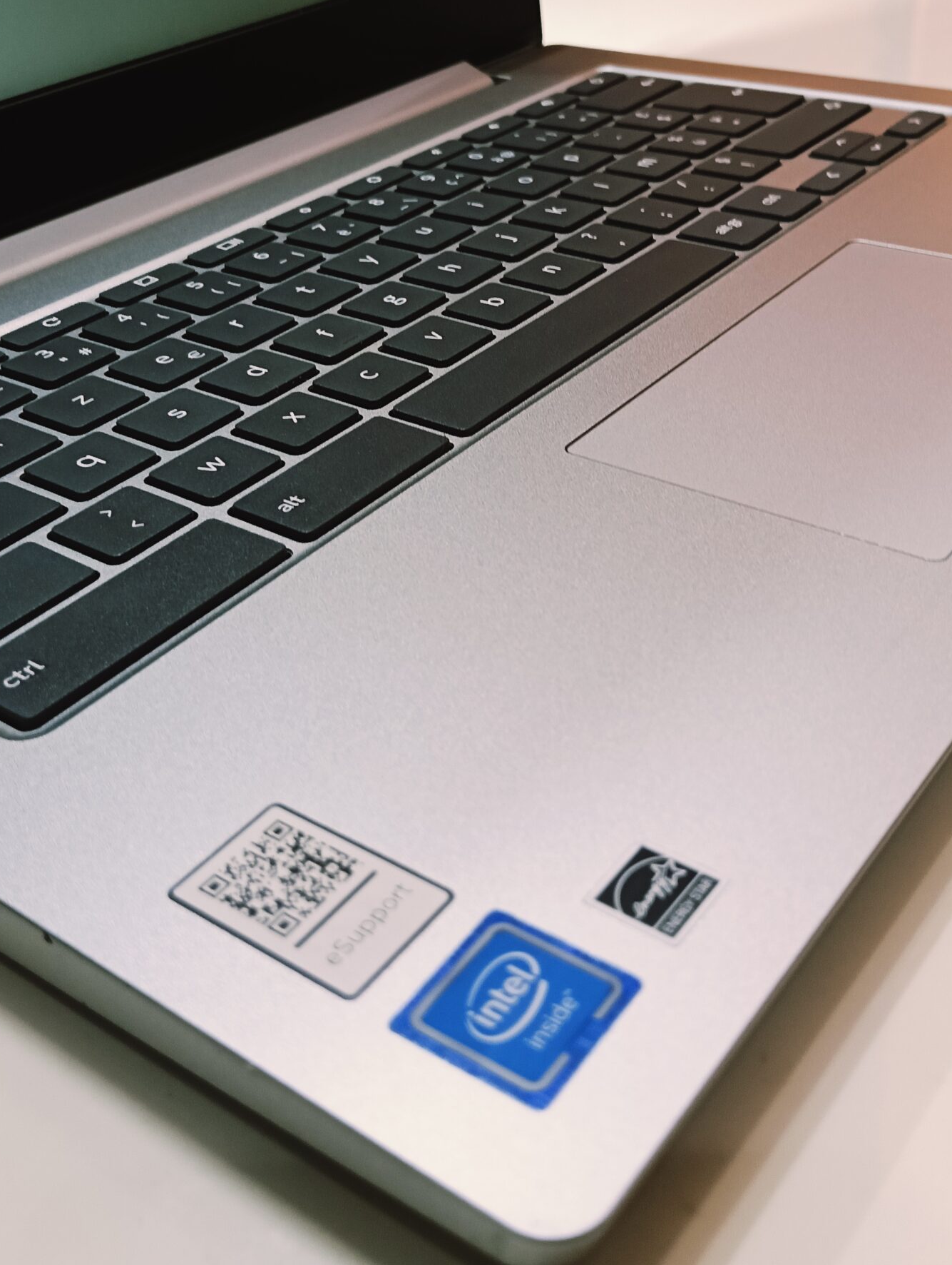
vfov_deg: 46.8
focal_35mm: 39
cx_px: 471
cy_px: 398
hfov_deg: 36.9
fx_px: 1426
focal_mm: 3.98
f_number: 1.8
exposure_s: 1/33.3
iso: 250
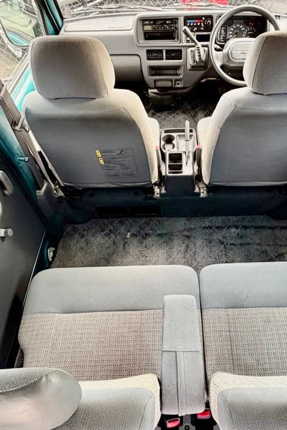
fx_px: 311
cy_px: 209
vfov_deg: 69.4
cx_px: 181
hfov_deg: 49.0
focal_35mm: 26
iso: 320
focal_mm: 2.22
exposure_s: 1/83
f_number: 2.2
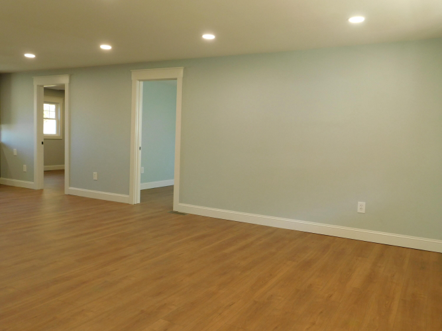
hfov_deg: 60.0
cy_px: 166
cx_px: 221
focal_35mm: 30
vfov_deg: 46.8
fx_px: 383
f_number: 3.2
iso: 125
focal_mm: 5.3
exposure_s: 1/30
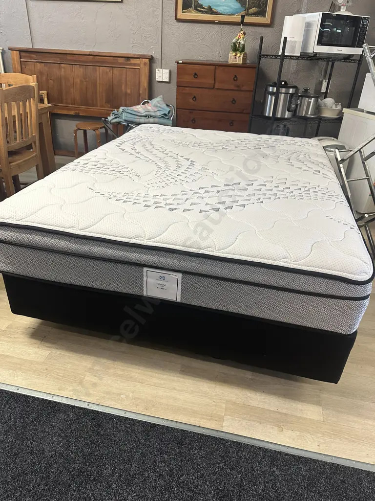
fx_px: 347
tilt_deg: -29.1
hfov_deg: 56.8
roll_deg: -3.3
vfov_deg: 71.6
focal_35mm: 24
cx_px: 188
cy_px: 250
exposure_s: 1/100
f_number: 1.78
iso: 200
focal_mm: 6.86
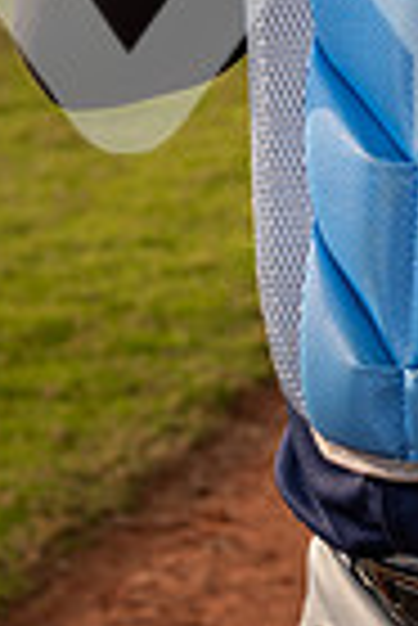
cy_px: -302
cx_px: 575
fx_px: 3926
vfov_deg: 8.9
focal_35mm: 226
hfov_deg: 6.0
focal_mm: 70
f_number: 7.1
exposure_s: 1/250
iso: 250
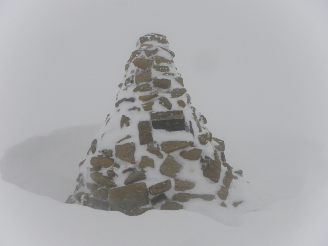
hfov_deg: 52.6
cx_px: 164
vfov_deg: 40.7
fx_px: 332
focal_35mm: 35
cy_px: 123
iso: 64
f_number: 6.3
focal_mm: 6.2
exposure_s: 1/250
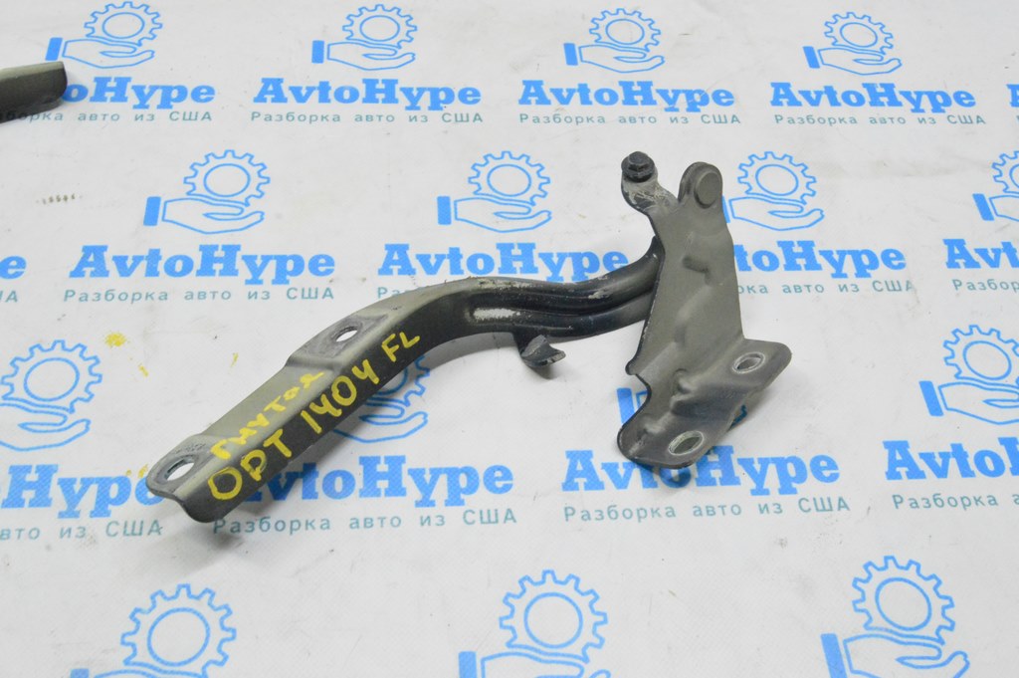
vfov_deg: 34.2
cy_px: 339
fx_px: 1103
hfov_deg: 49.6
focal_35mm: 39
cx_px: 510
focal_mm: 26
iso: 6400
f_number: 20
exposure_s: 1/20
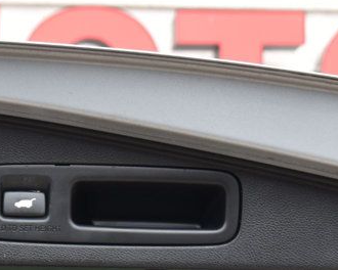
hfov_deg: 7.9
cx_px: -144
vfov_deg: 6.4
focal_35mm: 240
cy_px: 223
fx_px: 2405
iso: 400
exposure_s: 1/60
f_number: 8
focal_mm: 55
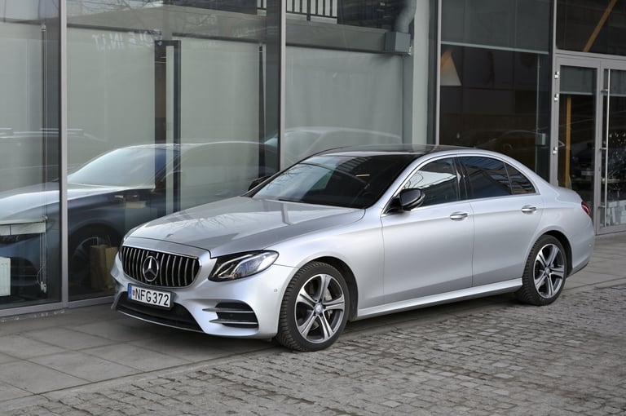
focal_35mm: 56
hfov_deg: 35.7
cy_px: 208
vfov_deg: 24.1
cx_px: 313
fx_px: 973
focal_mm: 56
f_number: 8
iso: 800
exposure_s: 1/400
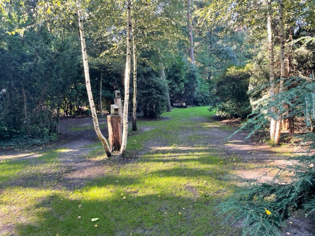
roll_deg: +1.9
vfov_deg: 53.1
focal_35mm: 26
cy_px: 118
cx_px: 158
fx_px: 237
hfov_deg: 67.3
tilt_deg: -6.5
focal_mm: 4.2
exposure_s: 1/121
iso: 100
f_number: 1.6
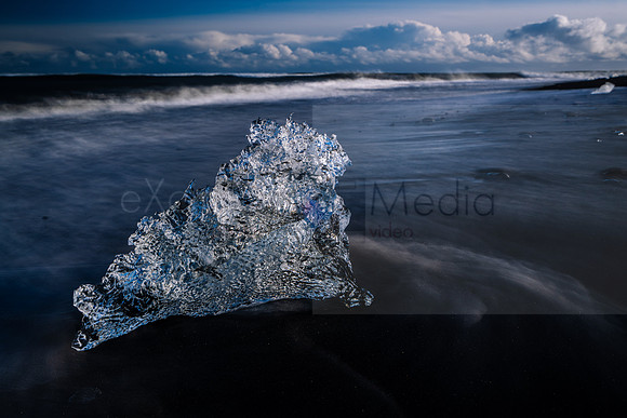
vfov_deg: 37.0
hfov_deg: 53.3
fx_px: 625
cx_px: 314
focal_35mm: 36
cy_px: 209
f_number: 8
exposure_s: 5
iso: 100
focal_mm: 35
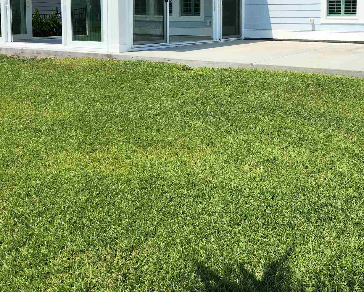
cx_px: 254
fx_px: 442
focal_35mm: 41
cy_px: 45
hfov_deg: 43.9
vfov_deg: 35.0
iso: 20
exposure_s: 1/2500
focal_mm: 5.4
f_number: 1.8
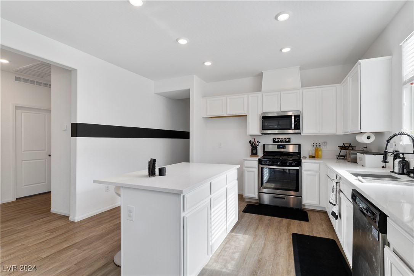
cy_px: 138
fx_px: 195
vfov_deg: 70.4
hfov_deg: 93.3
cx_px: 207
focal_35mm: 17
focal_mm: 17
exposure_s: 1/40
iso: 400
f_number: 8
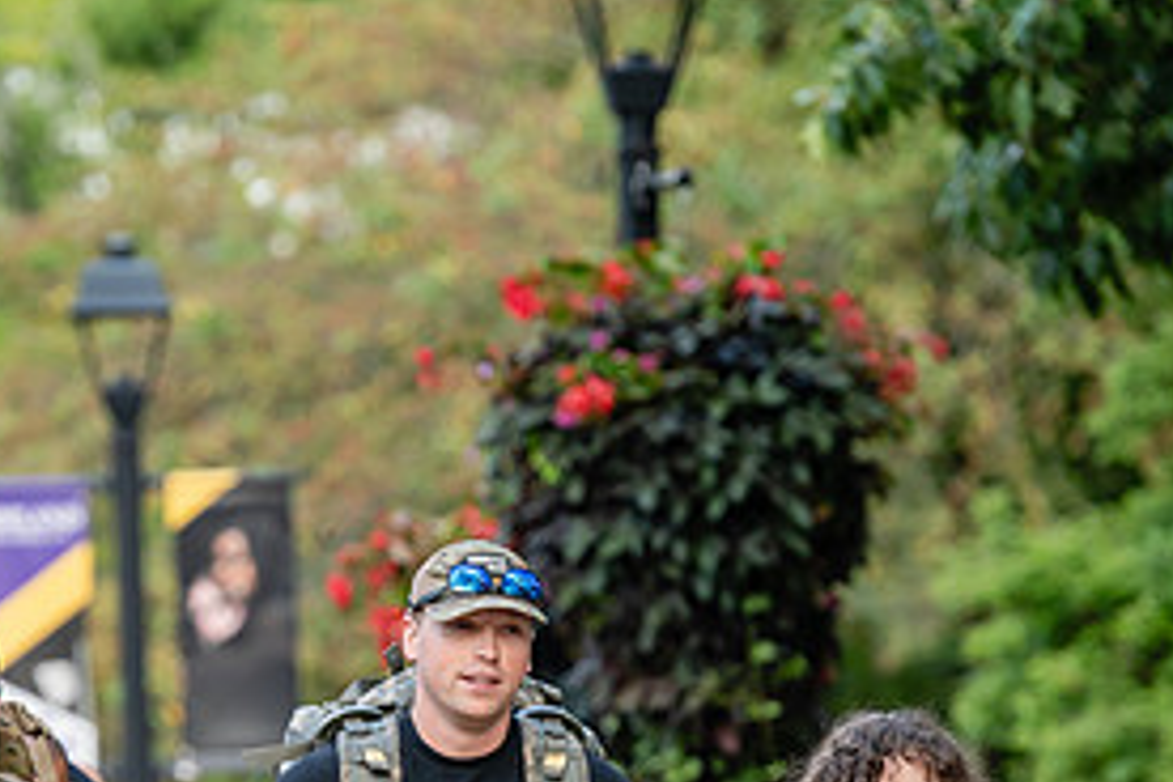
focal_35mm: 389
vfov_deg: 3.5
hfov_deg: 5.3
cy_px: 767
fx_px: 12674
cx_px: 353
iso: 400
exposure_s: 1/320
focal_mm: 185
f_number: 4
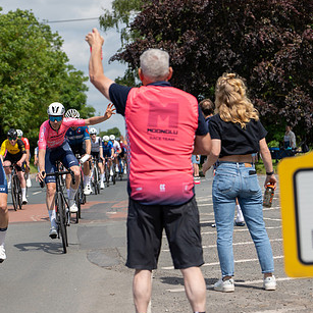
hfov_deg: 12.8
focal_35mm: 135
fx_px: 1381
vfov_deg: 12.9
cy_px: 133
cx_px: 35
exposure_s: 1/1250
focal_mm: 84
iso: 100
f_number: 3.5
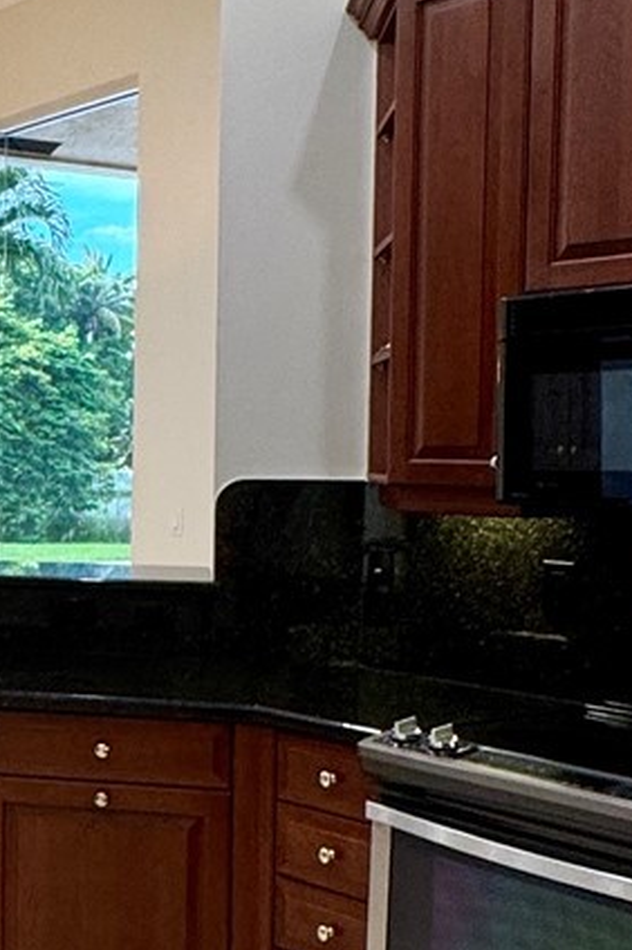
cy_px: 509
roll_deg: +0.3
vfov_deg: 36.3
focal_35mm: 55
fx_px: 1451
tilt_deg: -2.8
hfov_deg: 21.5
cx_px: -249
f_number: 2.2
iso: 160
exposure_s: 1/120
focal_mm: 2.22
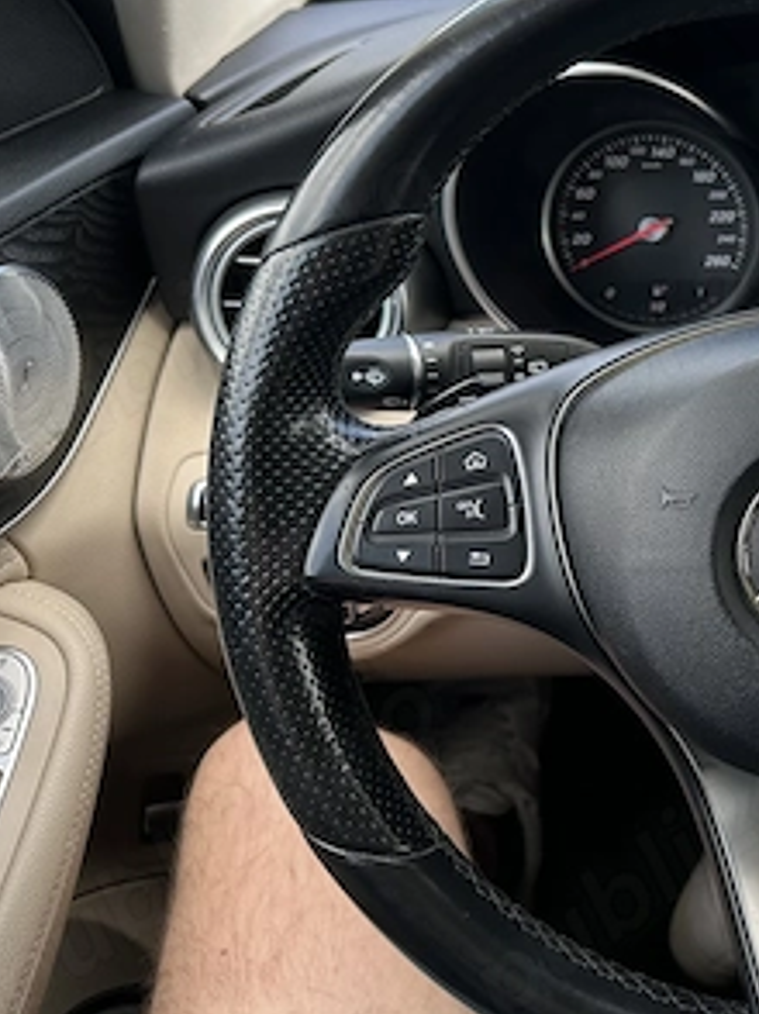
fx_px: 1435
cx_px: 938
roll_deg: -1.8
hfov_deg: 26.1
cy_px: 359
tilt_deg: -24.1
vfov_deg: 38.6
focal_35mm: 49
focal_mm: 6.86
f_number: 1.78
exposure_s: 1/224
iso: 64
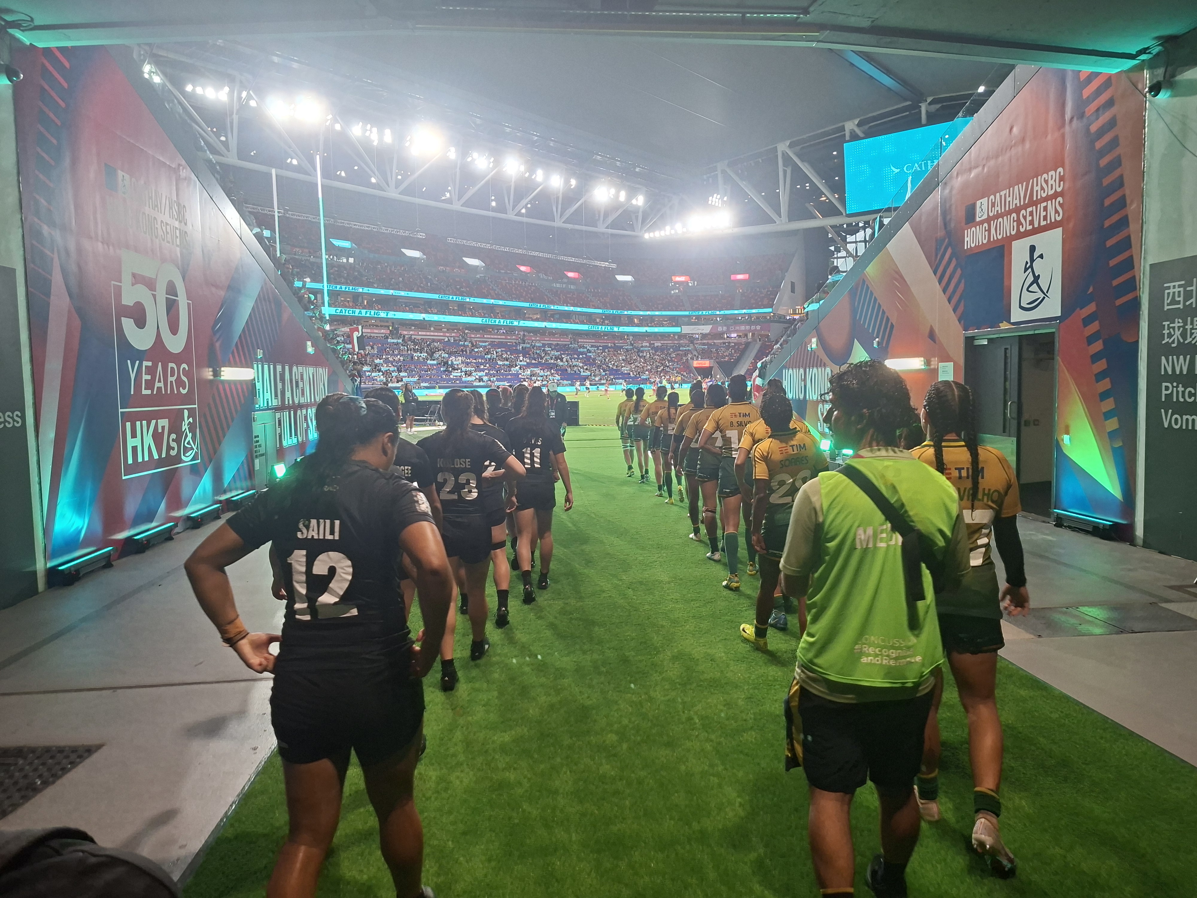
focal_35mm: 23
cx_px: 598
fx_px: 795
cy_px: 449
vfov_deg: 58.9
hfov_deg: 73.9
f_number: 1.8
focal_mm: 5.54
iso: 100
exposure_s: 1/100
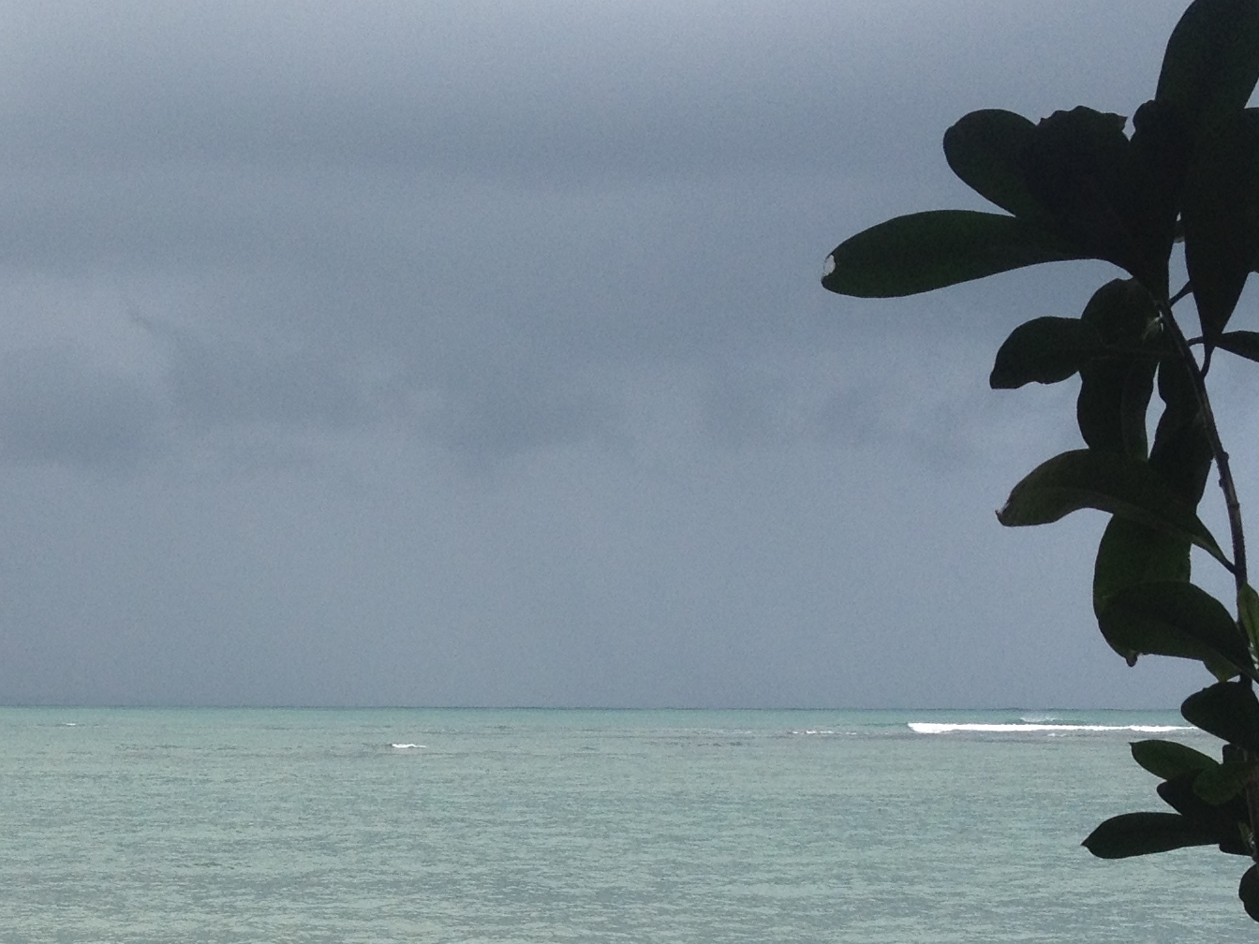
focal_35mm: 85
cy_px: 835
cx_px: 174
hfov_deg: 22.6
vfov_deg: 17.1
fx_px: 3091
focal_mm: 4.28
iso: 50
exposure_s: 1/2762
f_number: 2.4
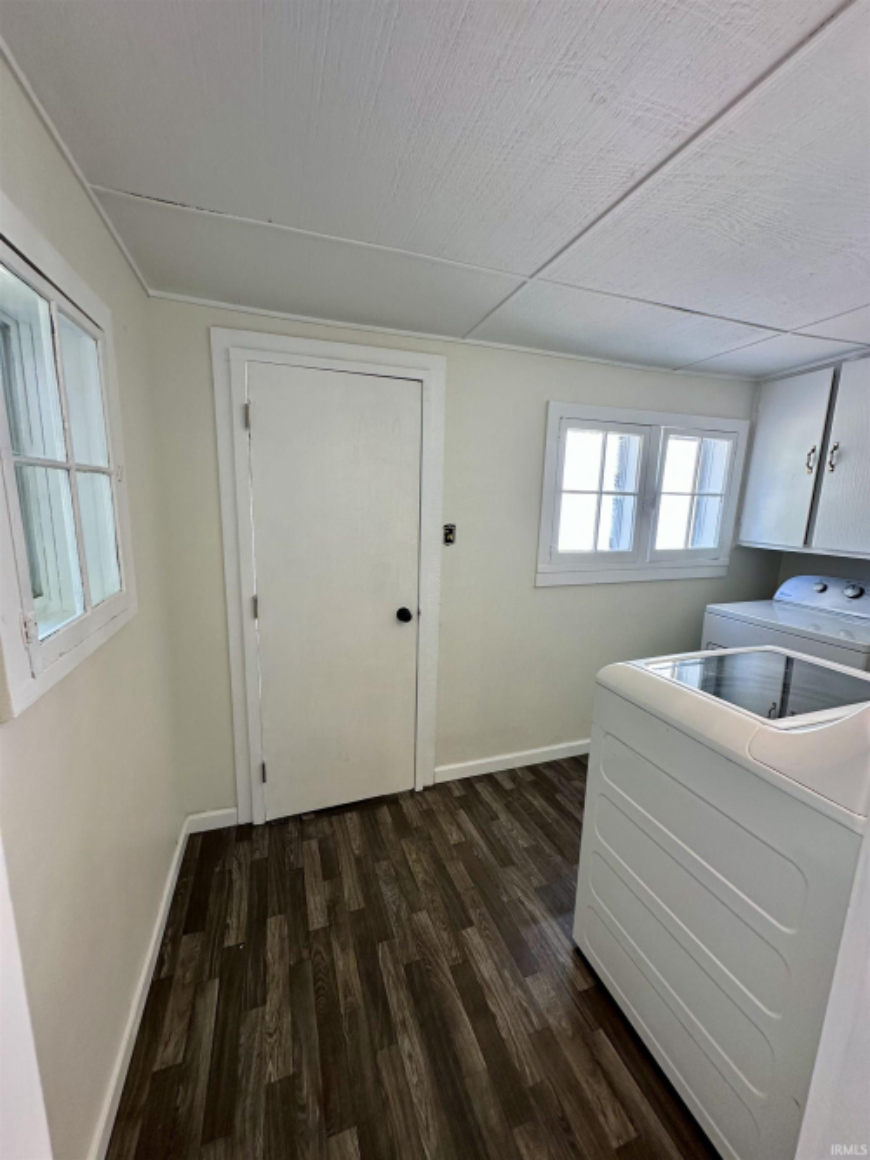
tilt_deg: -9.3
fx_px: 469
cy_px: 580
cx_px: 435
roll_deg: -2.2
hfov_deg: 85.7
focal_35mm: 14
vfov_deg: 102.1
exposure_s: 1/120
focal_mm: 2.22
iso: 125
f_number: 2.2
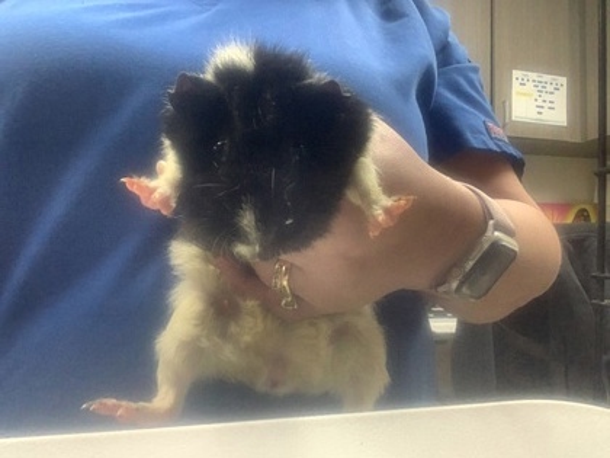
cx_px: 305
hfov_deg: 58.4
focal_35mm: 31
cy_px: 229
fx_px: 546
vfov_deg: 45.4
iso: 400
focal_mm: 2.15
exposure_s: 1/60
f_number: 2.4
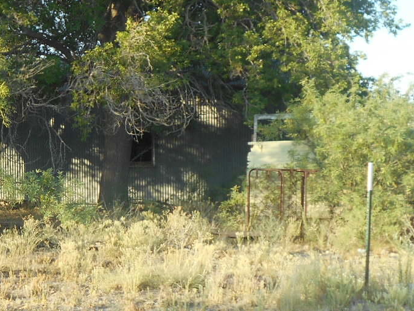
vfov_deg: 17.0
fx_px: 1041
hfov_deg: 21.5
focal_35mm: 87
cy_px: 172
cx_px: -21
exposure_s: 1/160
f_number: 3.9
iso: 80
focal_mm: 6.7
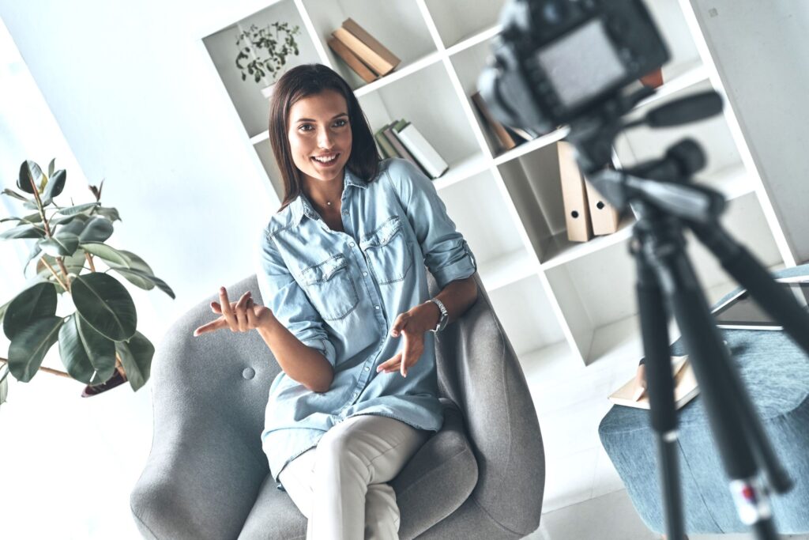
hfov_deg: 36.2
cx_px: 404
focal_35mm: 55
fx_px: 1236
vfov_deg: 24.6
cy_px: 270
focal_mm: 55
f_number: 3.5
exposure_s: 1/160
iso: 400
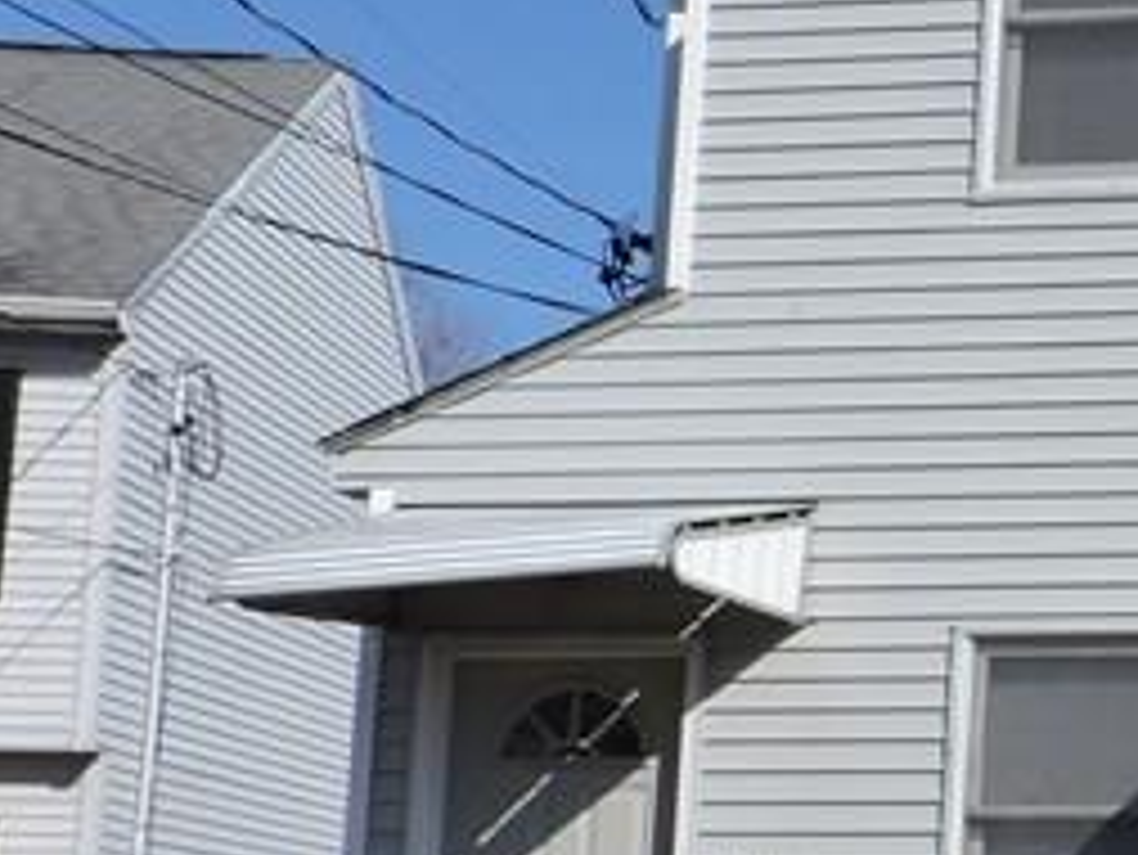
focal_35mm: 97
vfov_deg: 15.2
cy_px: 554
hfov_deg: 17.2
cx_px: 1934
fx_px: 3190
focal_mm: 4.3
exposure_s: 1/1250
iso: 100
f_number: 3.7
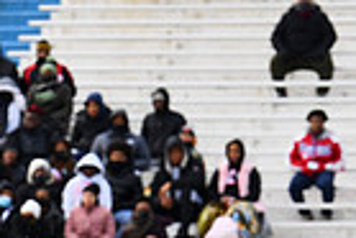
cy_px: 490
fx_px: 5563
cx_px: -164
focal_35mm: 562
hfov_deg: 3.7
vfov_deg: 2.4
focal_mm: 135
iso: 500
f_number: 6.3
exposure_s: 1/1250
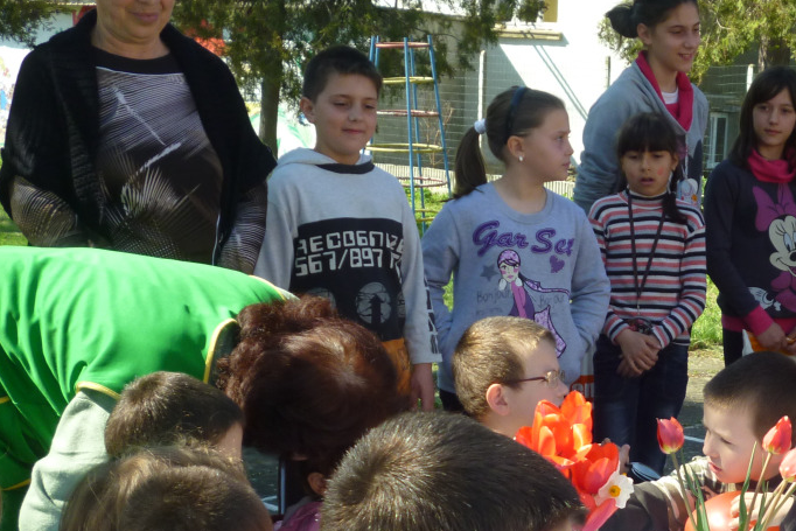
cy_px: 466
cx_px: 685
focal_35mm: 75
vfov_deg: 17.9
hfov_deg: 26.3
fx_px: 1659
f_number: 3.7
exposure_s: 1/320
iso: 100
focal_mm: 7.3
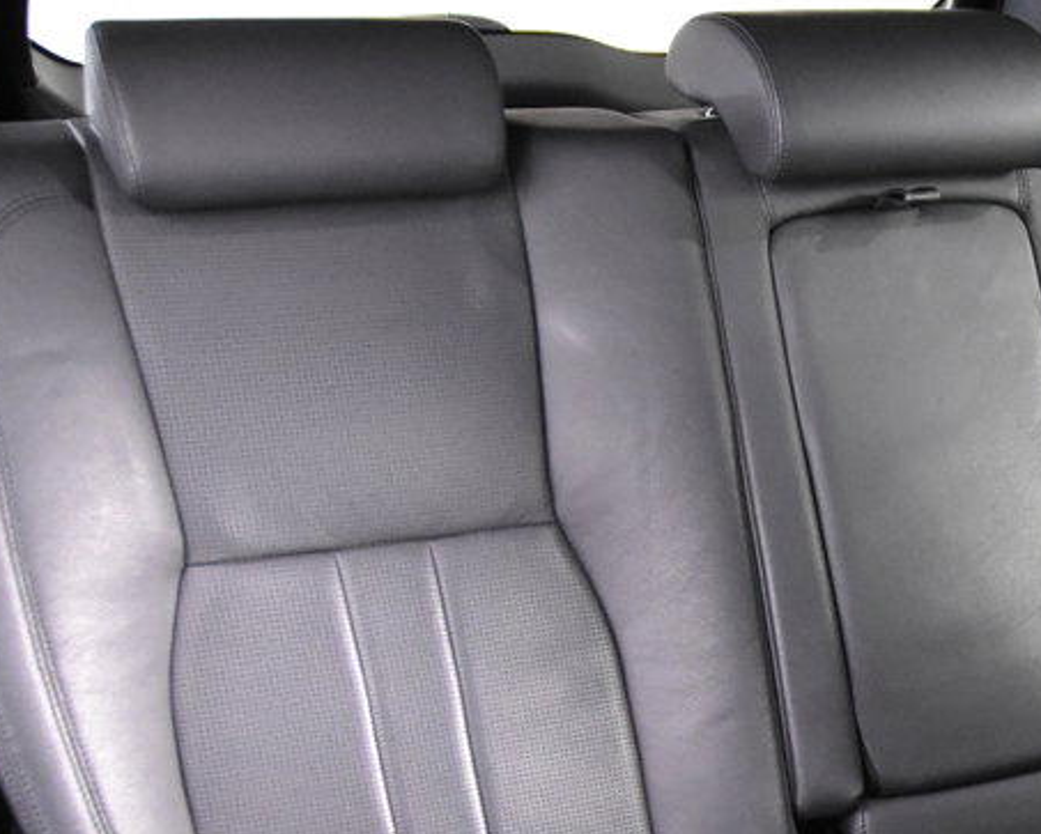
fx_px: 1667
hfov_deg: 32.1
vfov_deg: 27.0
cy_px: 778
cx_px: 1032
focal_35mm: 54
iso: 5600
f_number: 2.8
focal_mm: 17
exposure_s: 1/25
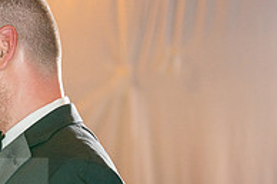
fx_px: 1776
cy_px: 164
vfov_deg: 5.9
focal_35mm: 231
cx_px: -73
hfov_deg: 8.8
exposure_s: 1/125
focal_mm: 70
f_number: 2.8
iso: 800
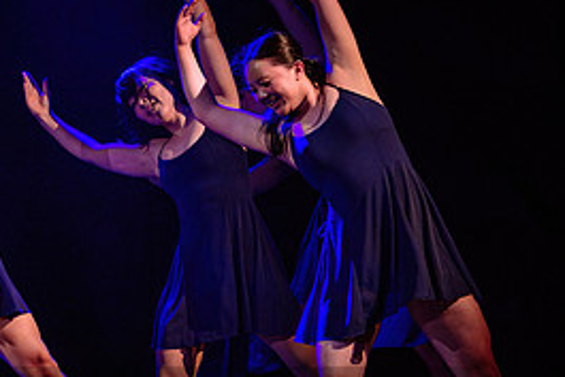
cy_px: 75
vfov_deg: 4.3
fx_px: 5040
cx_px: -17
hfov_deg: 6.4
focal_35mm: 321
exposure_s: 1/200
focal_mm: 120
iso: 1600
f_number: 2.8
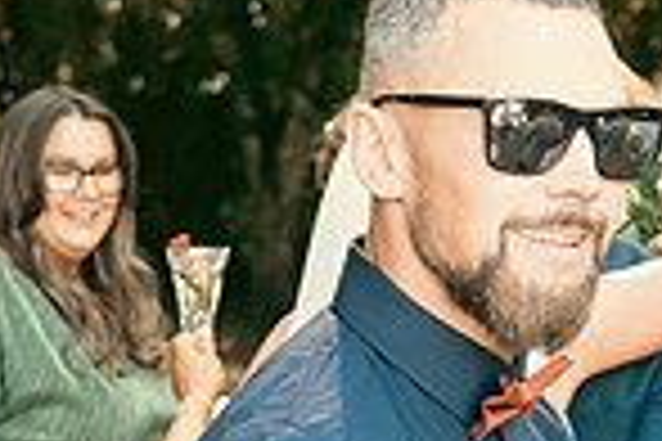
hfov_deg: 13.7
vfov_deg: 9.1
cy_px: 479
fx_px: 2758
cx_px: 401
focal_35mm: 150
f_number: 3.5
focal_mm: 38
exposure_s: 1/160
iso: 250
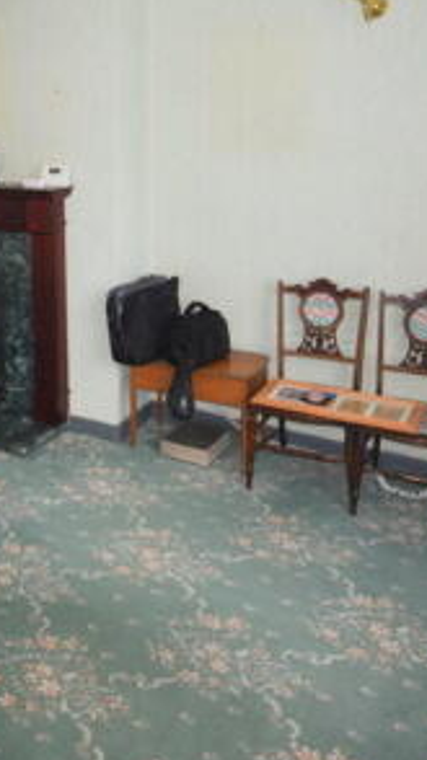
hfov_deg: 31.7
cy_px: 242
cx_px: 25
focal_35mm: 35
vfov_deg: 55.2
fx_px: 706
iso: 800
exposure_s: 1/80
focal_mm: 10
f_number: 4.5
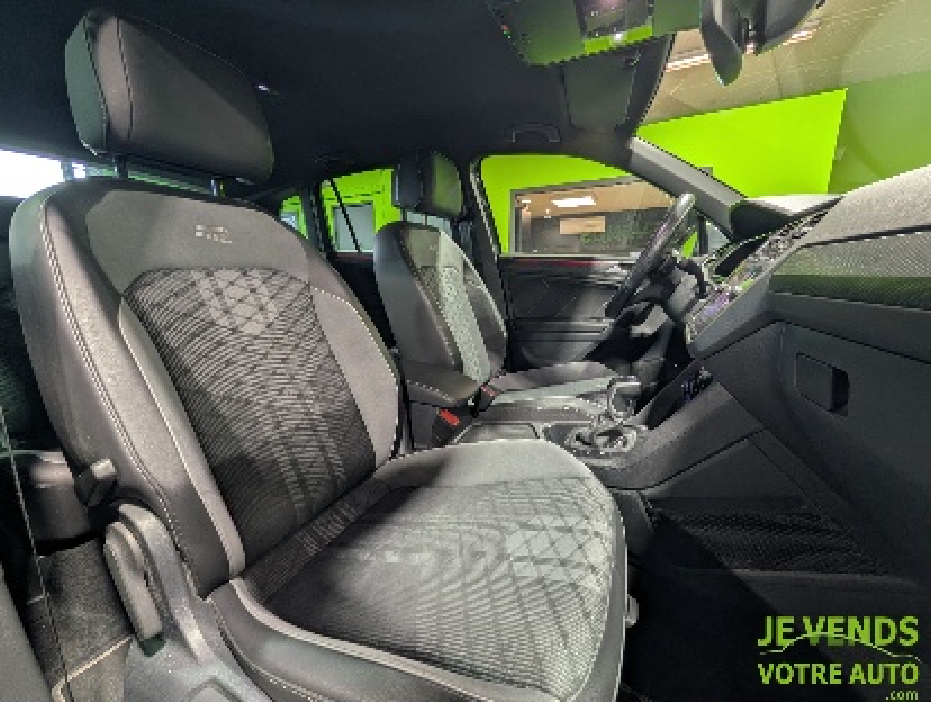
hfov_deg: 110.4
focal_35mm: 12
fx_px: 323
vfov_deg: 94.7
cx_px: 466
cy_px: 351
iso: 69
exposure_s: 1/40
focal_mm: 2.02
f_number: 1.7
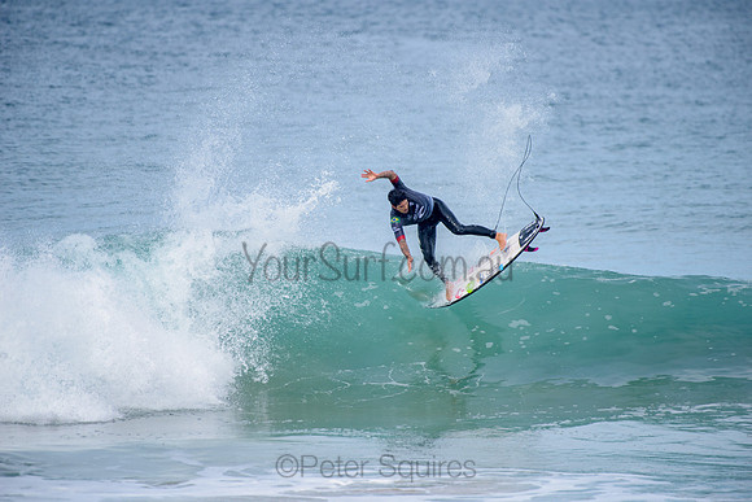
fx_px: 10446
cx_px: 376
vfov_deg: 2.8
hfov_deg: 4.1
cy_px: 251
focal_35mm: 500
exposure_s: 1/2000
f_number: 5.6
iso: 250
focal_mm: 500
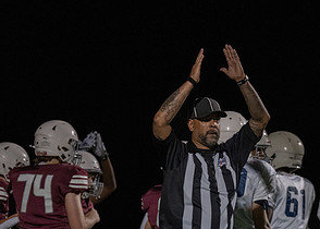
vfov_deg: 2.5
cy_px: 223
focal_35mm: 582
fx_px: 5289
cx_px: 319
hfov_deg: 3.5
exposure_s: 1/1000
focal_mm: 200
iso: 3200
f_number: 2.8
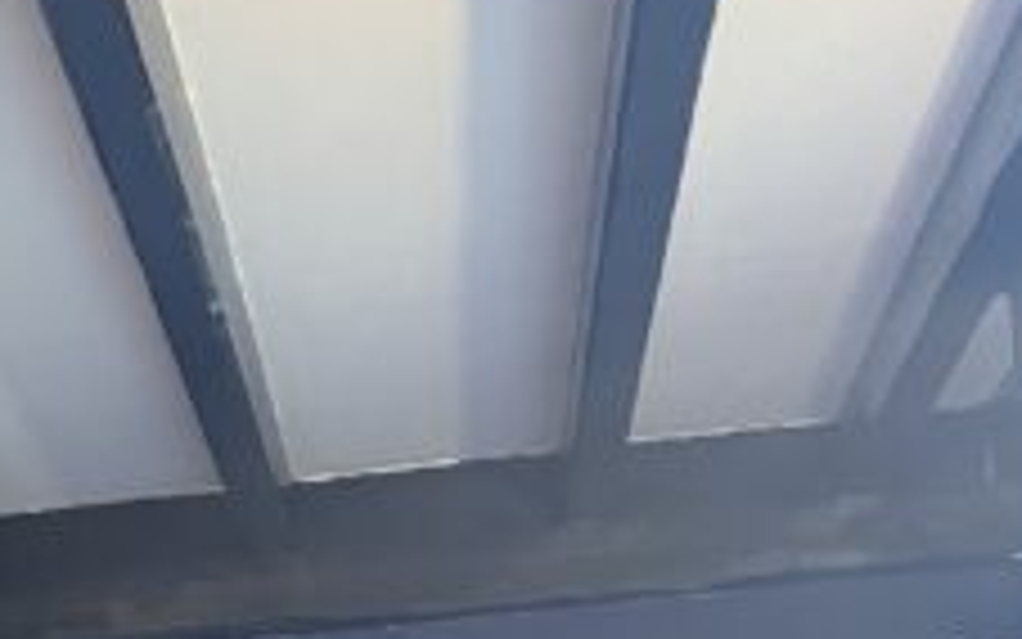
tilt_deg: -1.8
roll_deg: +2.2
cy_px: 1372
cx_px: -369
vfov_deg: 10.3
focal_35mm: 115
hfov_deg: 16.9
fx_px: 3204
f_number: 1.78
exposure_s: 1/50
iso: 500
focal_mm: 6.76
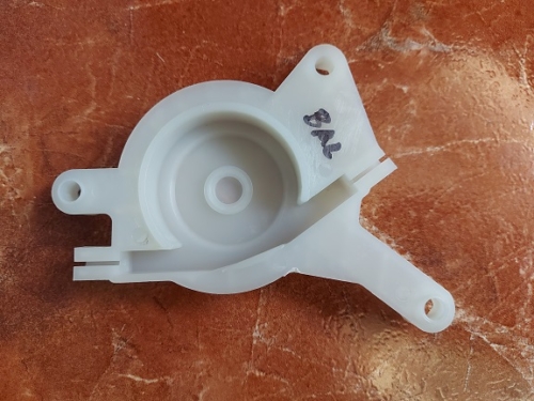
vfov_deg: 56.8
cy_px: 200
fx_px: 370
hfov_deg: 71.6
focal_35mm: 24
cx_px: 267
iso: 200
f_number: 1.8
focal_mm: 5.23
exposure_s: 1/50
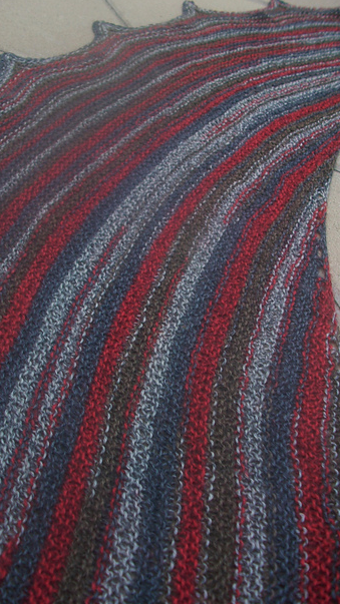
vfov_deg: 54.0
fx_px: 593
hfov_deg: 31.7
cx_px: 115
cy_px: 316
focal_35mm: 37
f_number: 2.8
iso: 64
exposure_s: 1/60
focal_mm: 5.7
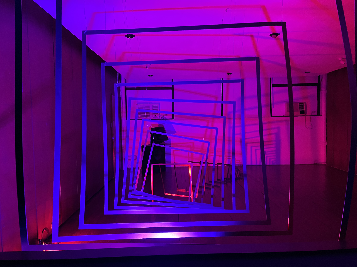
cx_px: 178
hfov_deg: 67.3
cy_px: 134
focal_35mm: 26
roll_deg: +1.2
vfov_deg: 53.1
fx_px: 268
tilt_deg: -2.5
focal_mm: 5.1
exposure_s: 1/29
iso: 640
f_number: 1.6
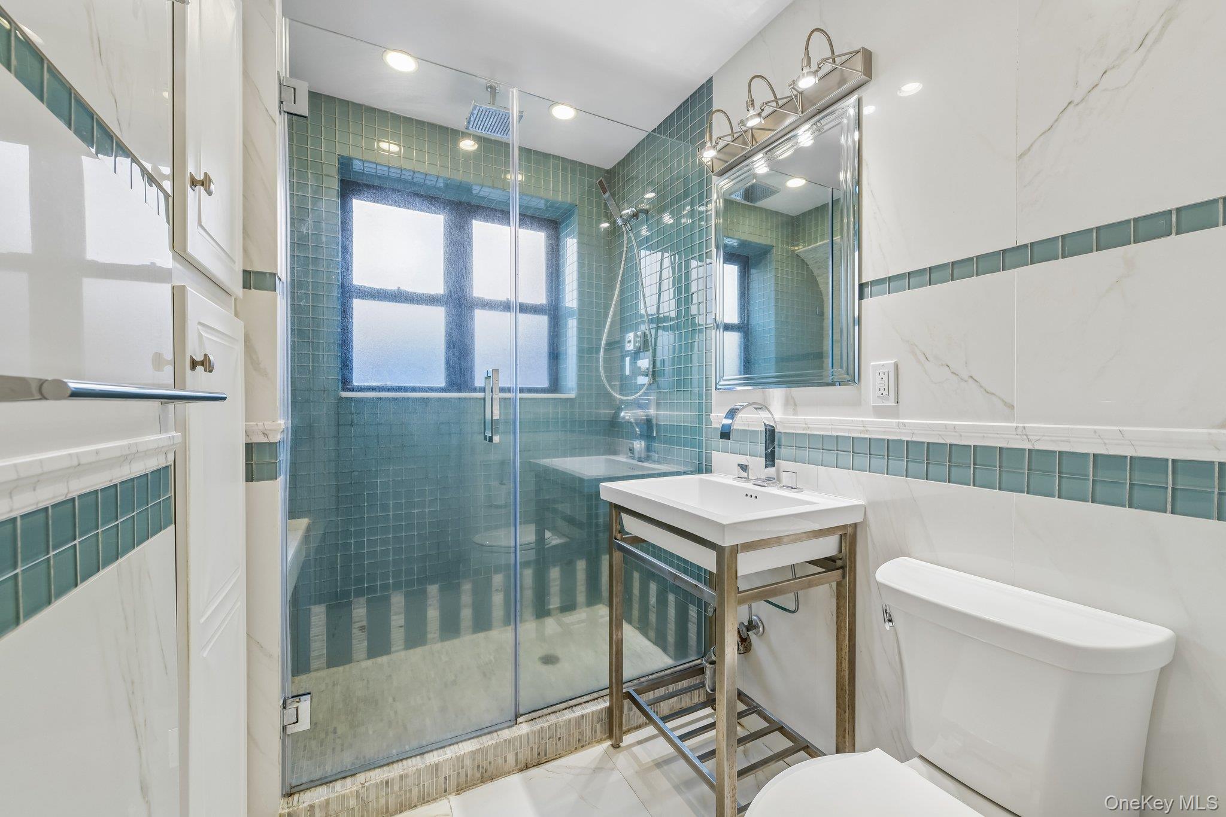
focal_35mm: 14
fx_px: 477
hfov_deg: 104.3
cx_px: 613
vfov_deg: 81.2
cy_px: 408
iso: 400
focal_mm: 14
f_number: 8
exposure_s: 1/50
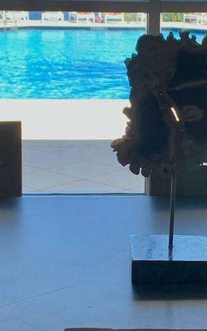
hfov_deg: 14.3
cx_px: 141
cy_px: 158
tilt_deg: -12.1
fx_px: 822
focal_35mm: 91
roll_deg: -0.8
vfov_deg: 22.8
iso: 25
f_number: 1.8
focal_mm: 4.25
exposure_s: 1/495
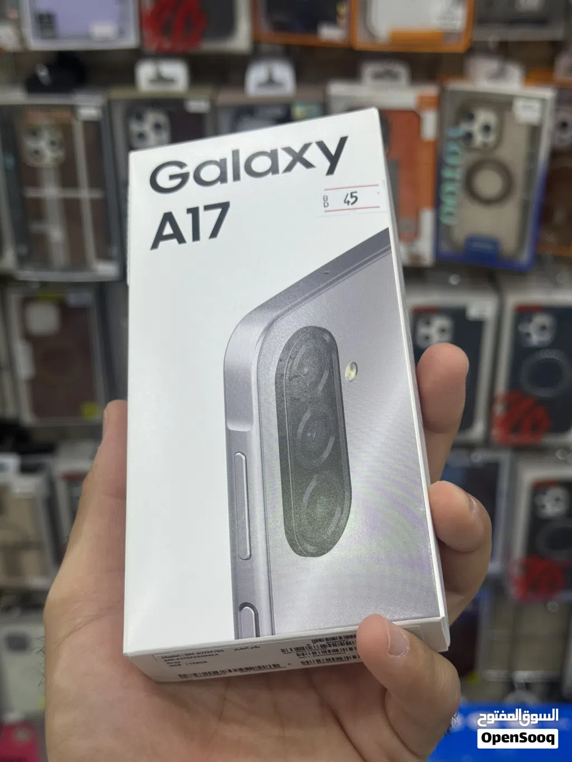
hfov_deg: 30.3
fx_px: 1057
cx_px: 286
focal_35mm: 48
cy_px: 381
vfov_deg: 39.7
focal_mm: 6.76
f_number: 1.78
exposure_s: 1/1490
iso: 64
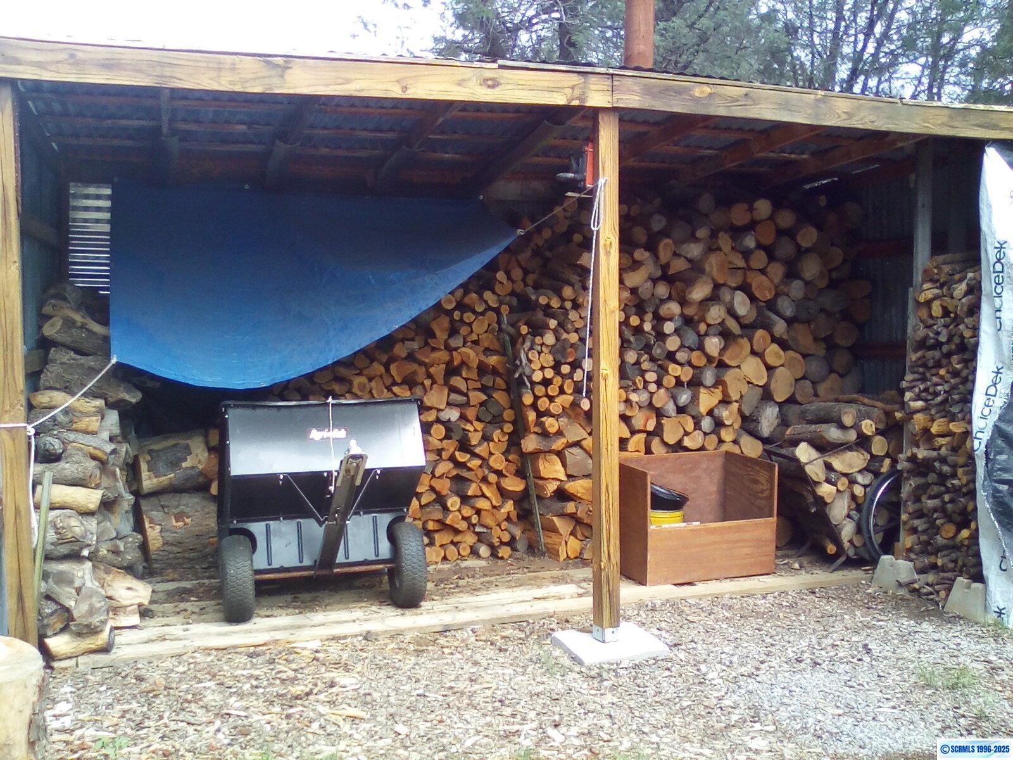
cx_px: 506
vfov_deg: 40.7
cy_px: 380
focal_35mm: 35
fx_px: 1024
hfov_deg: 52.6
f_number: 2.8
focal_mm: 2.9
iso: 57
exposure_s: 1/162
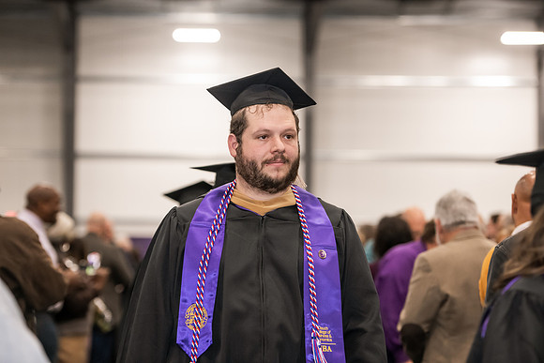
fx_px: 1753
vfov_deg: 11.8
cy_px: 182
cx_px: 272
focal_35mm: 116
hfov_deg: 17.6
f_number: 3.2
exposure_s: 1/200
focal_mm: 116
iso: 2000
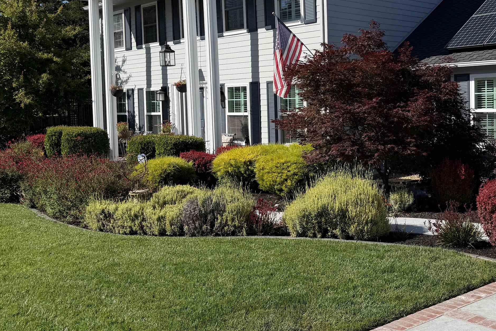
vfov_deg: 32.5
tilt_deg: -2.2
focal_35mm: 41
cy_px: 126
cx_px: 355
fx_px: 565
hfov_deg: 46.2
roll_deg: +1.6
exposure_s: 1/5319
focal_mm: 6.76
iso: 80
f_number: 1.78
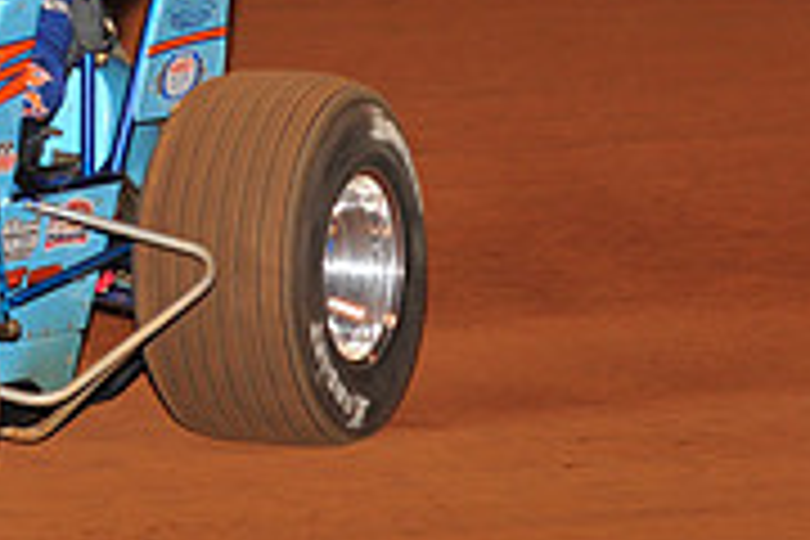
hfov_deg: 5.7
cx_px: -176
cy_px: -135
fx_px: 8122
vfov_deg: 3.8
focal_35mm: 361
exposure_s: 1/320
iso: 1000
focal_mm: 112
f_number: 6.3
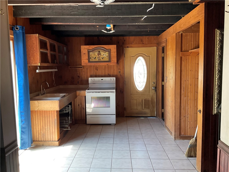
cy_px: 86
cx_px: 114
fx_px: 192
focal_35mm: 29
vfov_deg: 48.2
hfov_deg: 61.7
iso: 80
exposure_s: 1/60
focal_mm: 3
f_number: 1.8
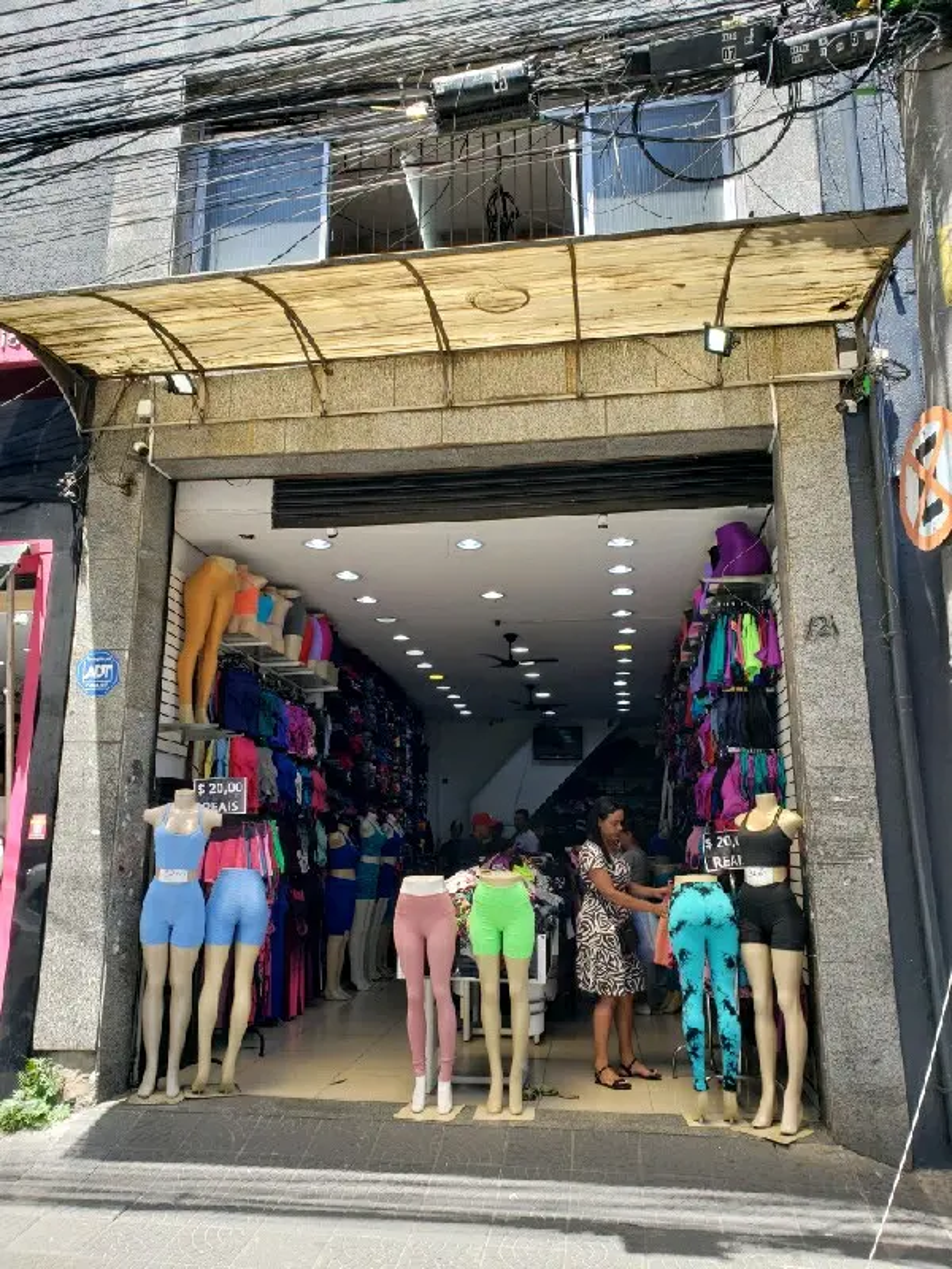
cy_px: 634
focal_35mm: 26
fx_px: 953
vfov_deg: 67.3
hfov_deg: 53.1
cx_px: 476
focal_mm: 4.3
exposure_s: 1/303
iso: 50
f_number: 2.4
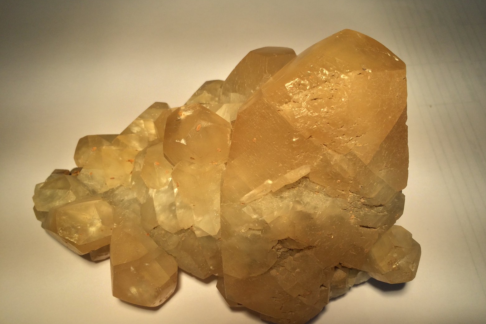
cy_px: 185
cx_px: 249
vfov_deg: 42.2
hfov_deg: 60.3
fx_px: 418
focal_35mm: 31
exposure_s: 1/345
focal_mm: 4.15
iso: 32
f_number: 2.2
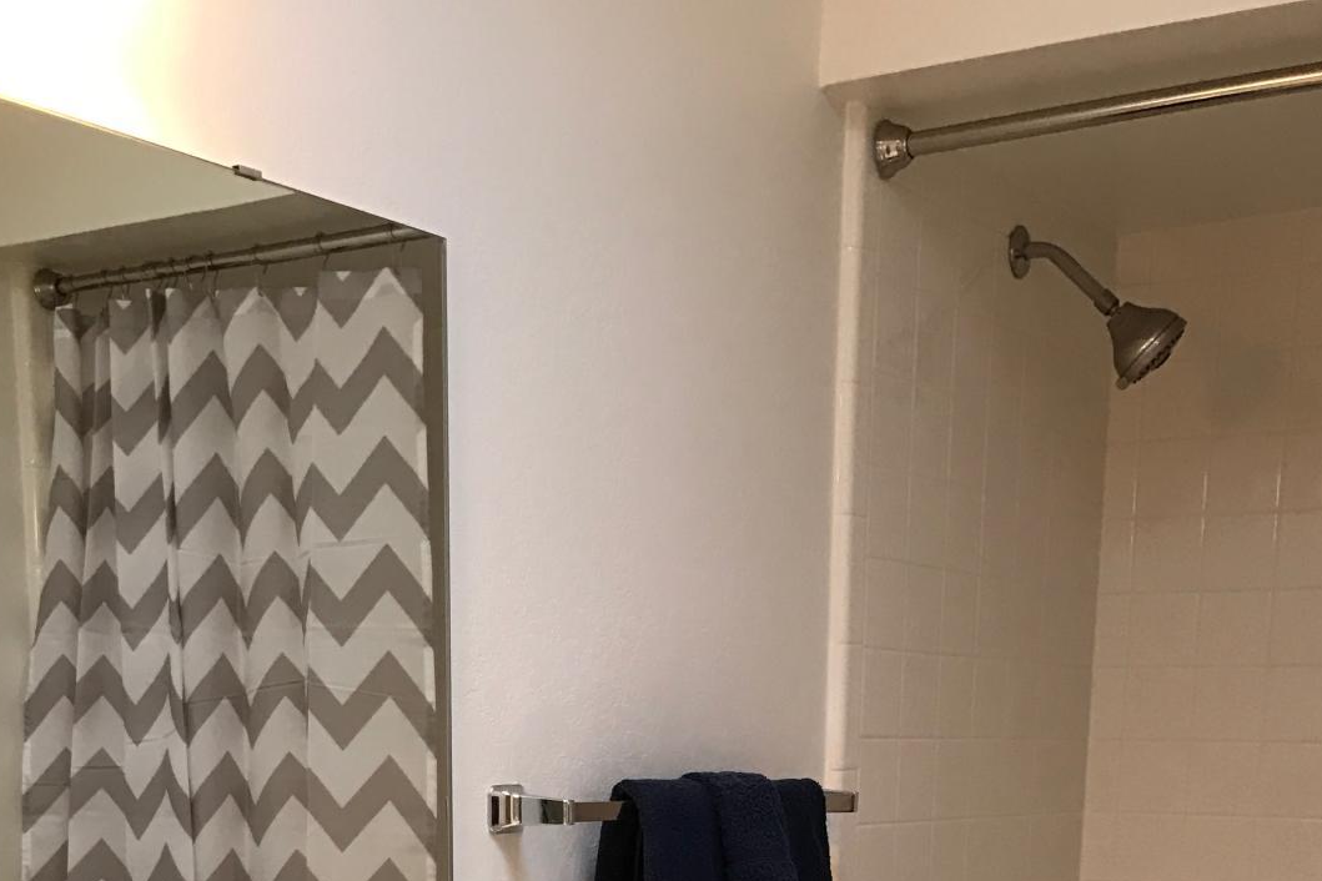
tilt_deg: -13.7
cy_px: 1245
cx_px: 599
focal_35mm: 55
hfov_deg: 36.2
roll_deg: -0.6
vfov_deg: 21.4
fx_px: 2020
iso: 40
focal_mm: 3.99
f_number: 1.8
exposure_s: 1/24
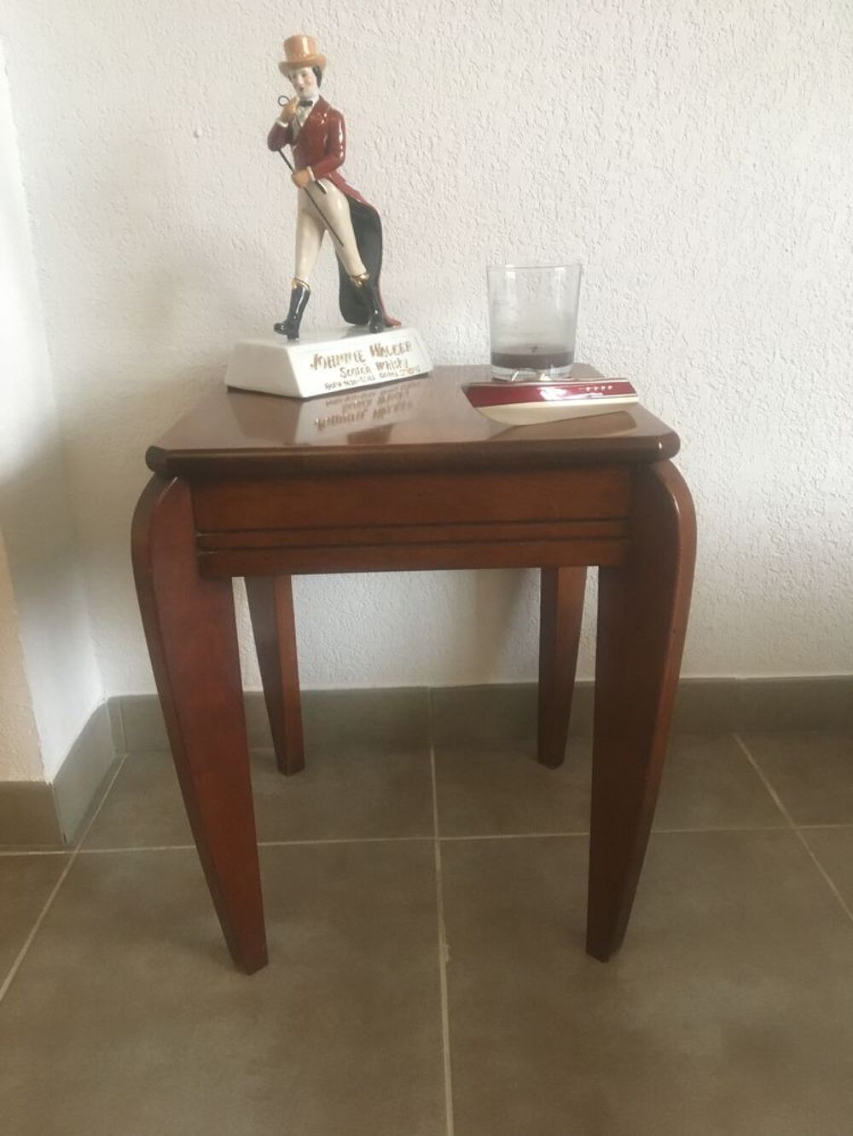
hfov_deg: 48.2
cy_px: 568
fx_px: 953
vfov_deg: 61.7
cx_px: 426
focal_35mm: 29
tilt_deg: -19.8
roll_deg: -0.1
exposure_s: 1/33
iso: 250
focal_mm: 4.15
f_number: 2.2
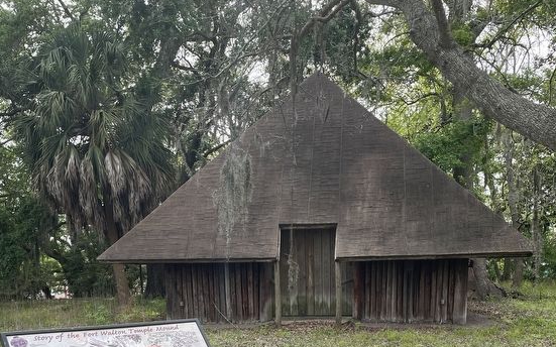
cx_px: 270
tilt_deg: -10.8
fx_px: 606
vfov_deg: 28.9
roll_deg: +1.0
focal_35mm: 40
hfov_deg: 49.3
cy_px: 383
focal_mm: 4.2
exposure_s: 1/626
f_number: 1.6
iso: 32
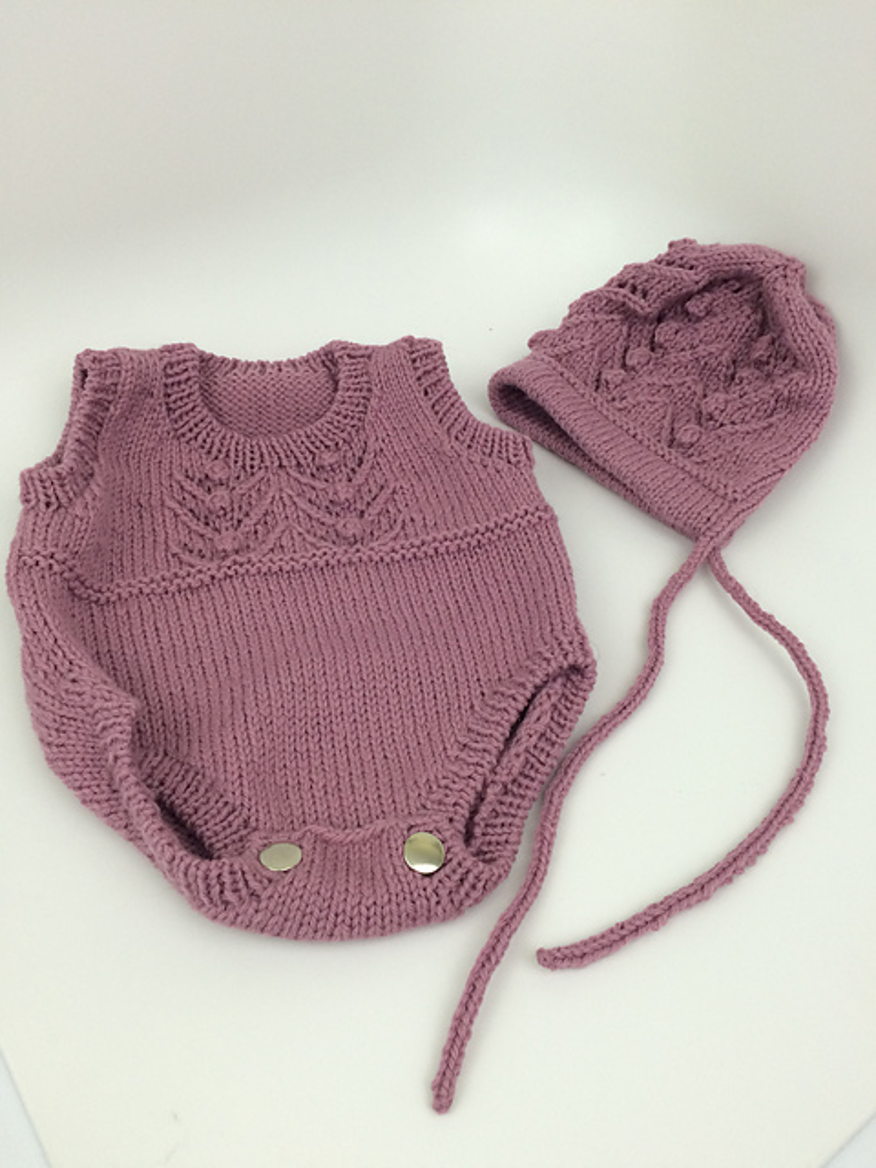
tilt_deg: -46.2
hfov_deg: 48.2
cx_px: 438
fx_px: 979
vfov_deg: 61.7
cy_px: 584
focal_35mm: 29
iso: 80
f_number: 2.2
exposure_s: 1/30
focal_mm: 4.15
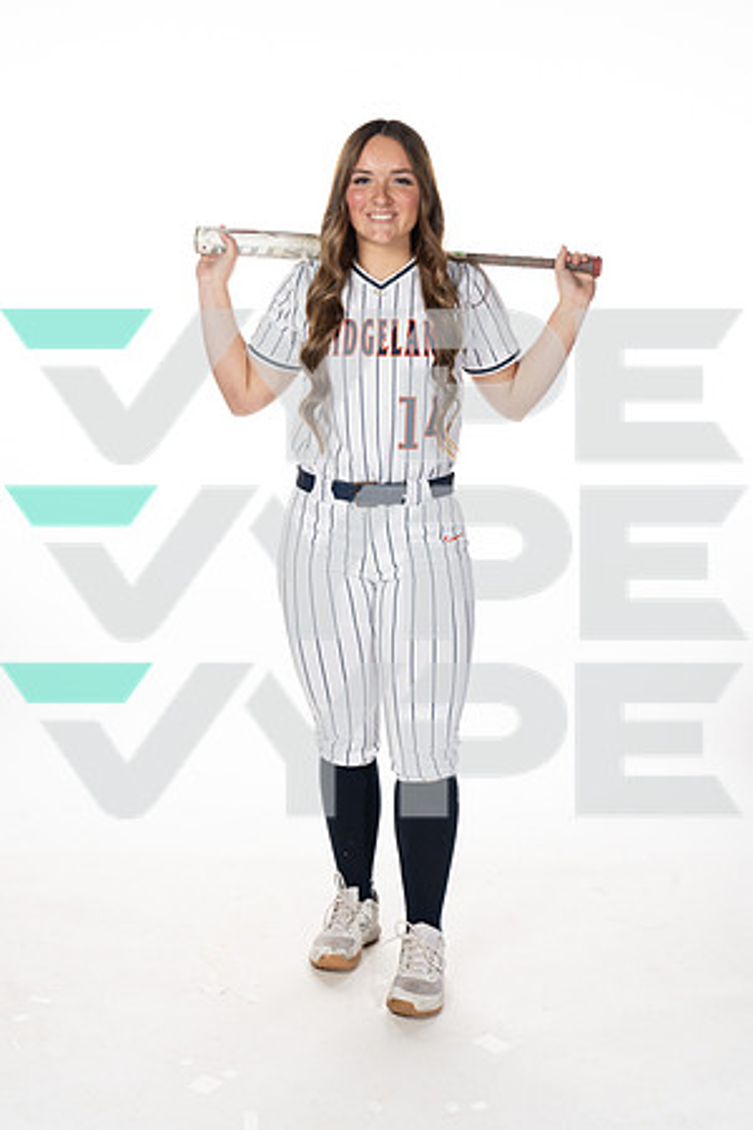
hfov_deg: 28.1
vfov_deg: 41.1
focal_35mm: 48
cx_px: 376
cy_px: 565
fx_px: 1506
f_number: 6.3
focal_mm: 48
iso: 400
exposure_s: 1/250
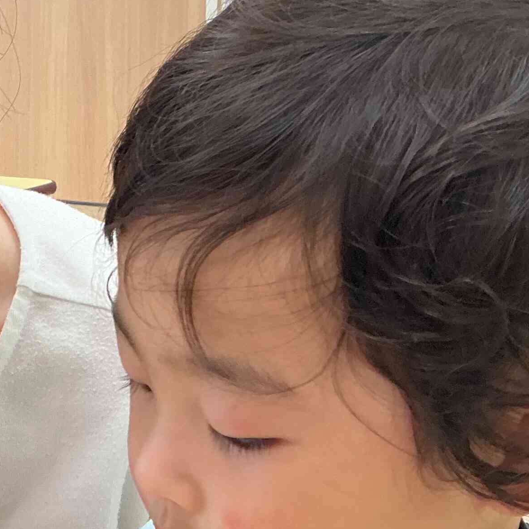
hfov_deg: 18.0
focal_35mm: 88
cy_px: 354
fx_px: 1521
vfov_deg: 19.7
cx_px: -211
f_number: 1.8
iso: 64
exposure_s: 1/120
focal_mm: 3
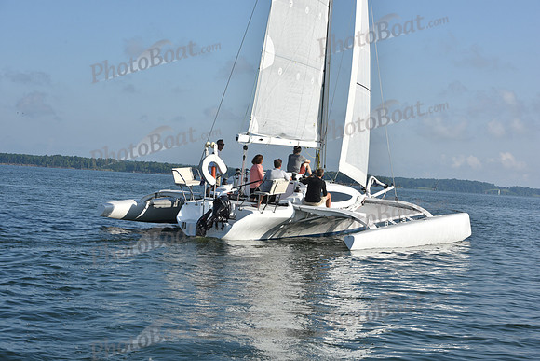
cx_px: 270
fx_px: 1050
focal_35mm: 70
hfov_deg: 28.8
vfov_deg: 19.5
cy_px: 180
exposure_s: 1/800
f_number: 11
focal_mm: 70
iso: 320
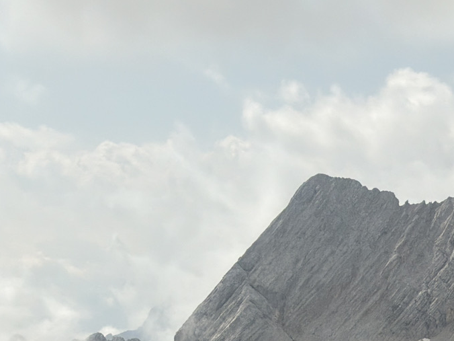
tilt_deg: -6.4
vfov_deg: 10.2
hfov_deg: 13.9
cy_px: 450
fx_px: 1862
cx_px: 214
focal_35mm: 142
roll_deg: -0.2
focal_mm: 6.76
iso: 80
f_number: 1.78
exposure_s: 1/7143
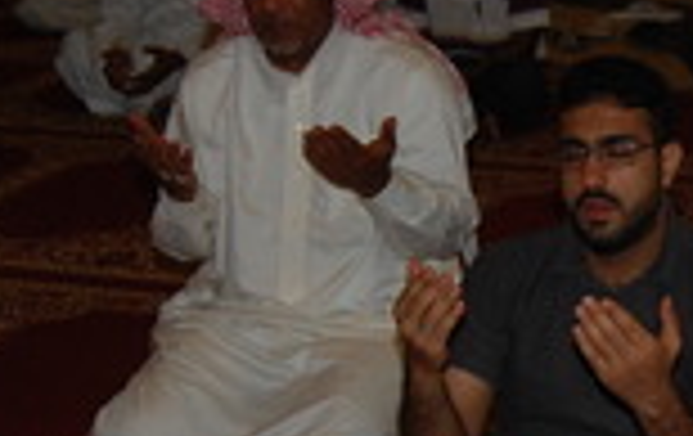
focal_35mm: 124
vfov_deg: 10.6
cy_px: 240
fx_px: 2347
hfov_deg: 16.6
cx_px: 603
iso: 400
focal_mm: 22
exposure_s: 1/60
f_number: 4
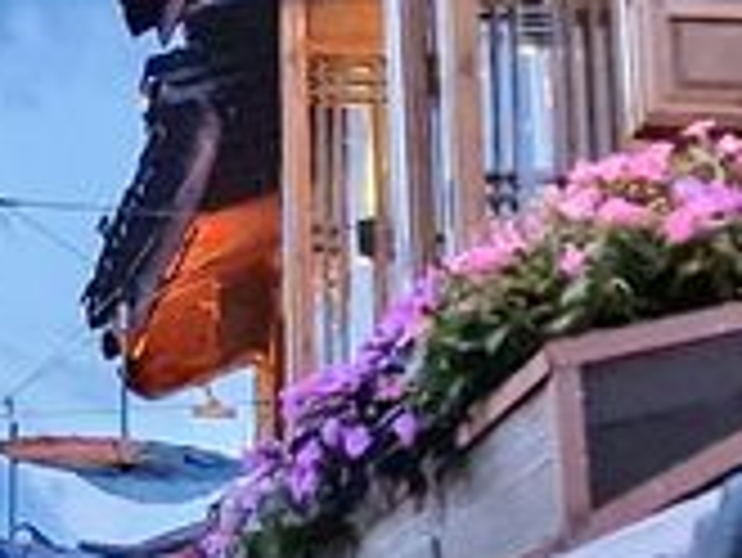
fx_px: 3818
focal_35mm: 178
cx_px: -823
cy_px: -396
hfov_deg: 10.1
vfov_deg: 8.1
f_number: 1.8
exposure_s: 1/100
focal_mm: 6.4
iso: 200
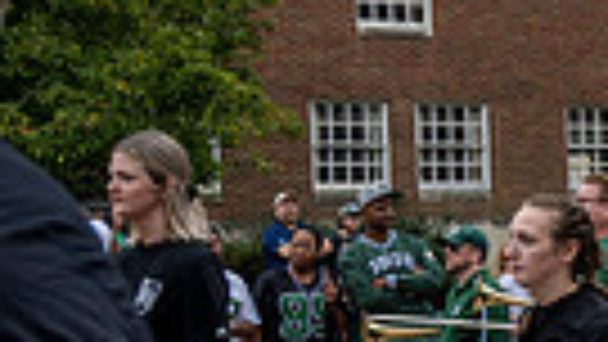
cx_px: 1036
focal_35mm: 108
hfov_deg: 16.9
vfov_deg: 11.1
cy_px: 335
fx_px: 1741
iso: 640
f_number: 4
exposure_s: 1/1600
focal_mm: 24
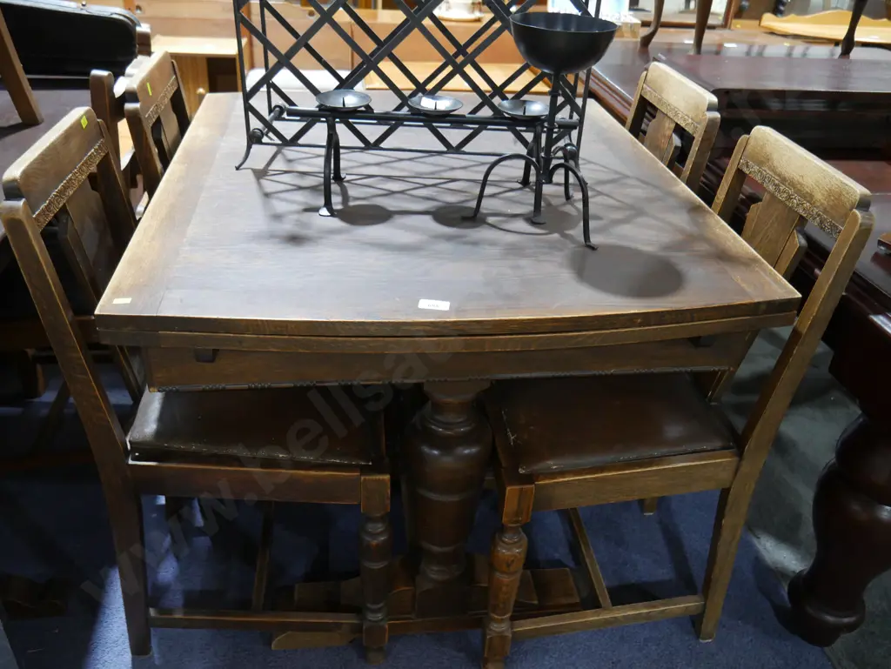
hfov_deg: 63.4
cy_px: 334
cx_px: 446
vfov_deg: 49.8
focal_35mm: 28
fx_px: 721
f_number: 3.5
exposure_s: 1/60
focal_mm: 14
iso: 1250
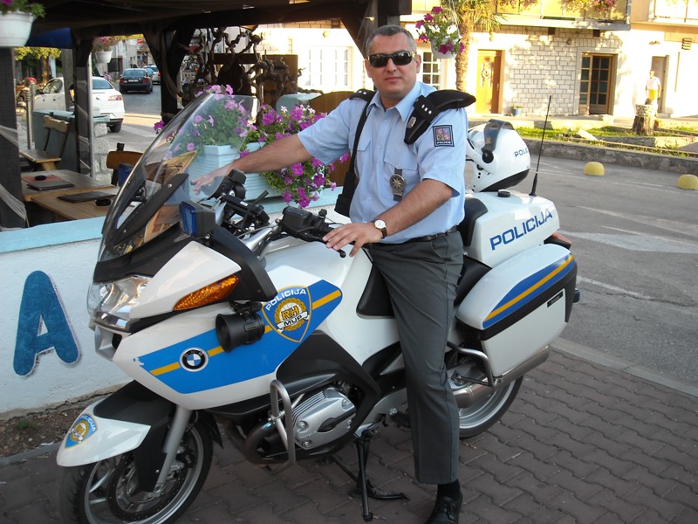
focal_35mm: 35
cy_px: 262
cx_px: 349
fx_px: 706
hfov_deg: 52.6
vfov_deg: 40.7
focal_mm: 5.7
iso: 64
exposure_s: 1/114
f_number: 2.8
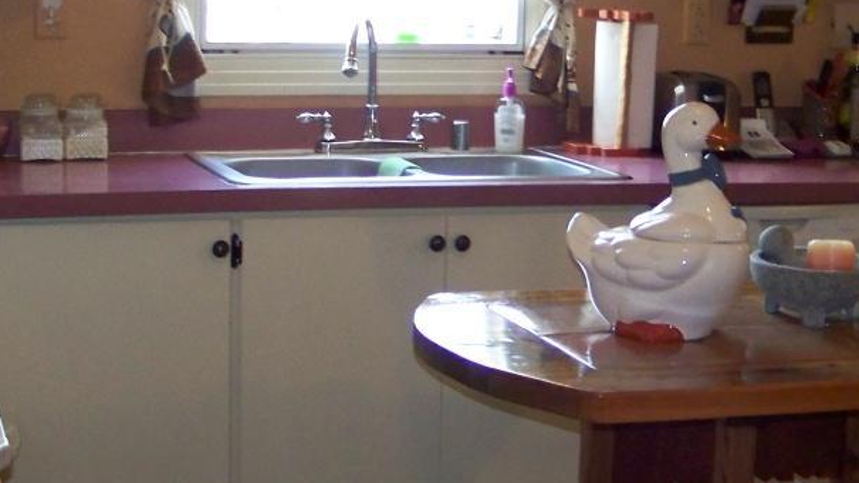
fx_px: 1890
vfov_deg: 14.5
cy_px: 153
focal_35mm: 83
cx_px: 497
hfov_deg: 25.6
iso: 200
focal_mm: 5.85
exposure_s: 1/30
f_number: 2.8
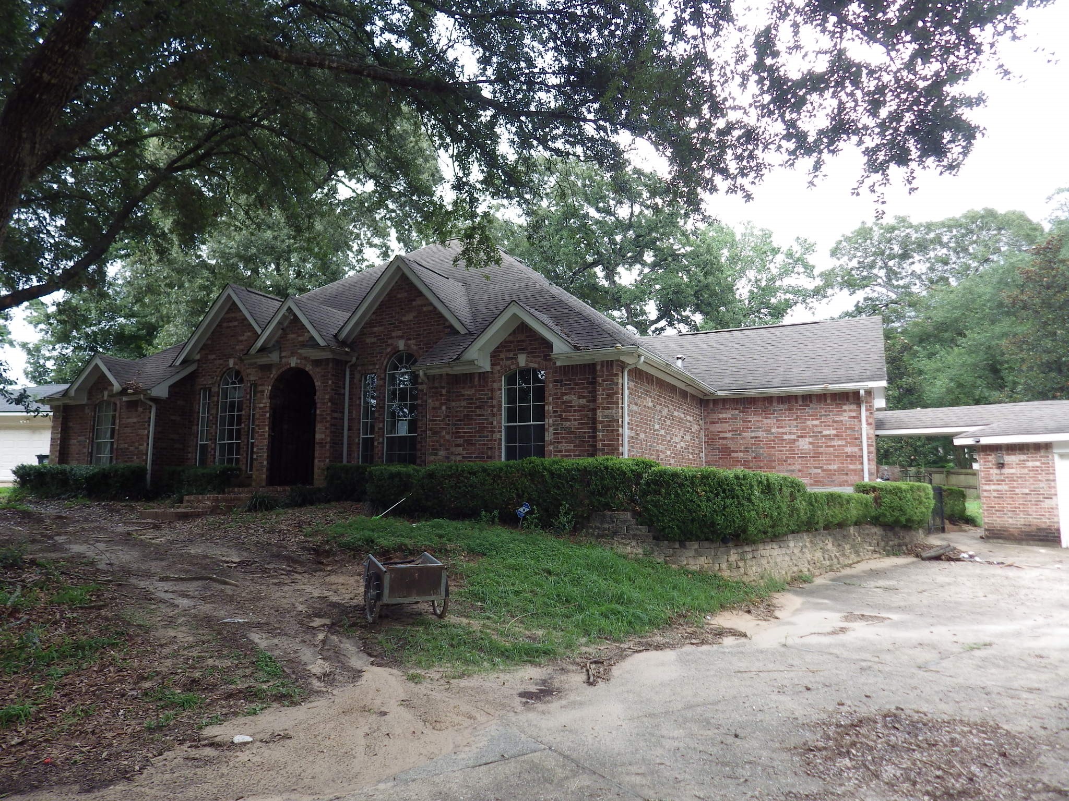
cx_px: 534
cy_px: 400
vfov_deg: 61.1
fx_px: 679
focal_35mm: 22
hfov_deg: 76.4
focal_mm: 4
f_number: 3.1
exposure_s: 1/80
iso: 100
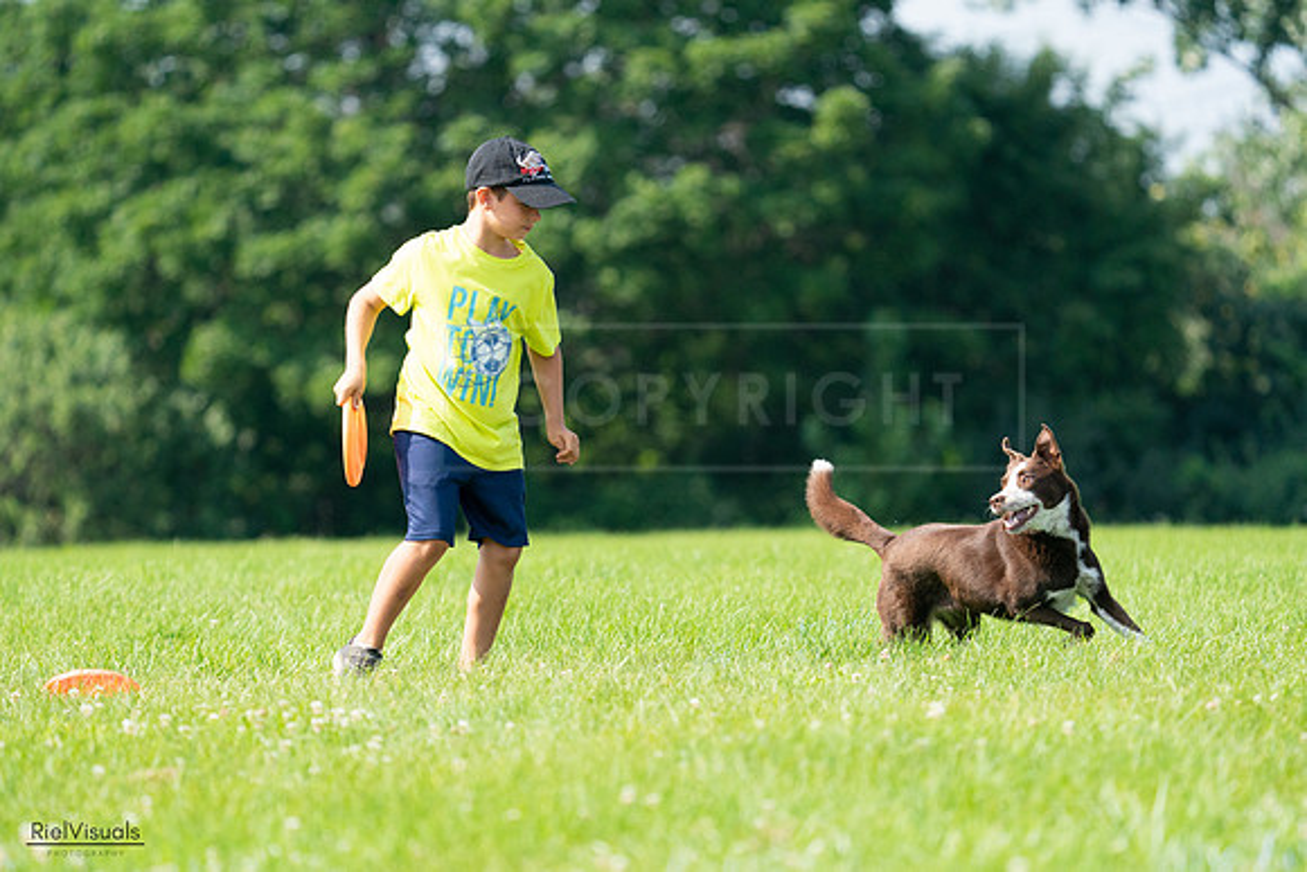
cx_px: 654
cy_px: 436
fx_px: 12383
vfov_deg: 4.0
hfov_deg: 6.0
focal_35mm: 341
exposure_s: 1/4000
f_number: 6.3
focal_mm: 341
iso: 2000
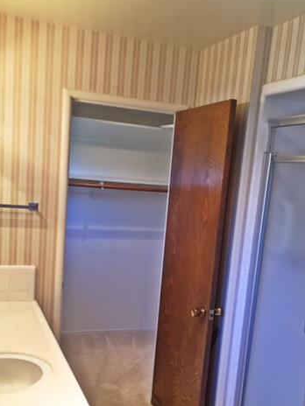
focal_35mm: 40
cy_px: 261
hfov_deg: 36.0
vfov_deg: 46.3
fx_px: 470
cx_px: 152
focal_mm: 4.15
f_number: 2.2
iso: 40
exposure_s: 1/30
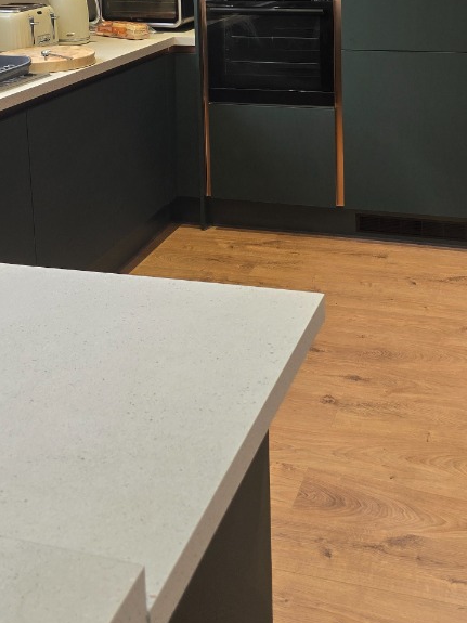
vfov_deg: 36.8
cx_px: 296
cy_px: 48
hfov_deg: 30.1
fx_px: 864
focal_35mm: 48
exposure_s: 1/100
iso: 80
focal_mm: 6.3
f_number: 1.7
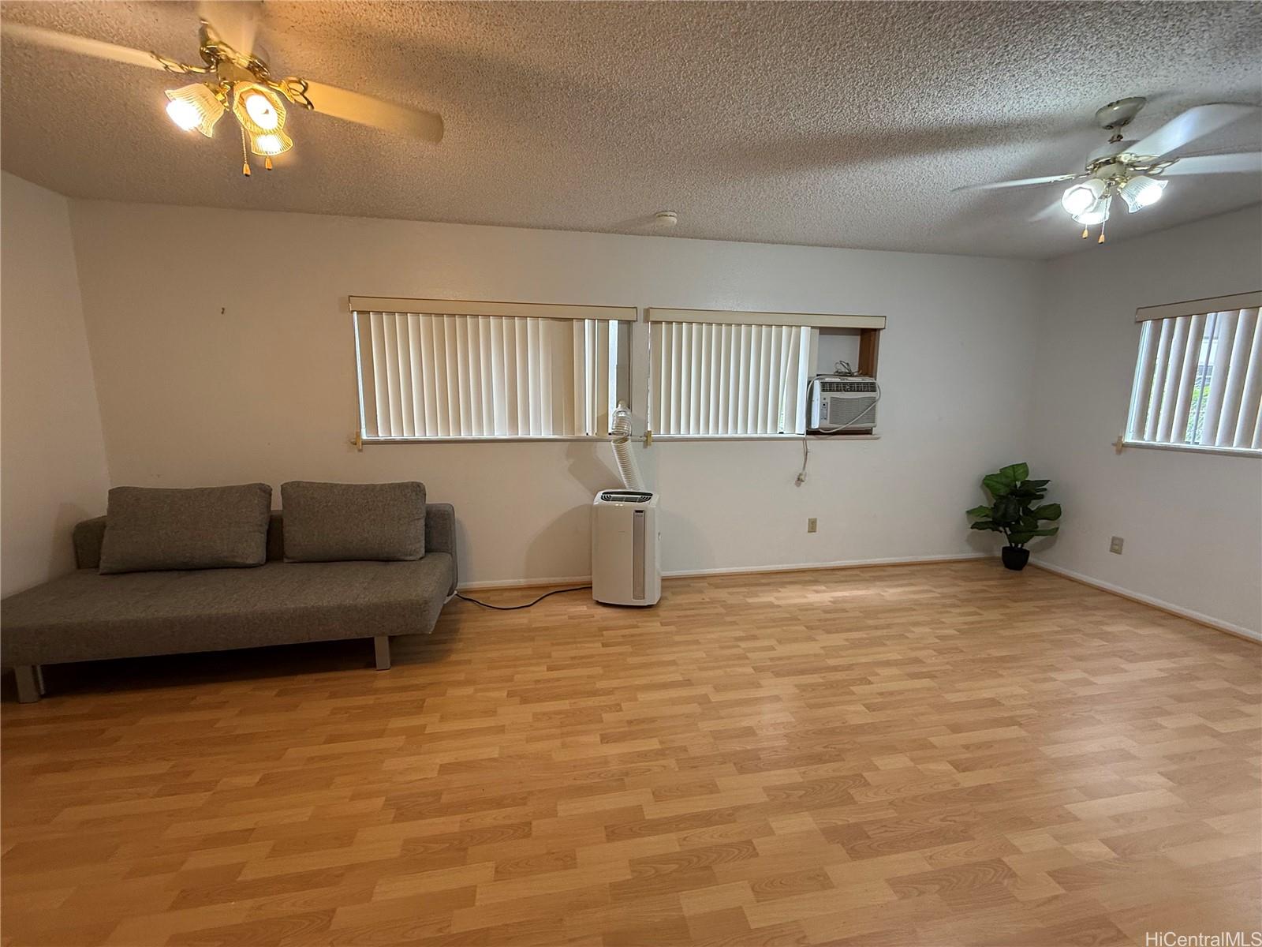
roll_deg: -0.6
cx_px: 631
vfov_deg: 85.7
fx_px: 510
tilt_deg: -8.1
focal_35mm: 14
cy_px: 474
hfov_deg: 102.1
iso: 200
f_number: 2.2
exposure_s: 1/120
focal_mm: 2.22
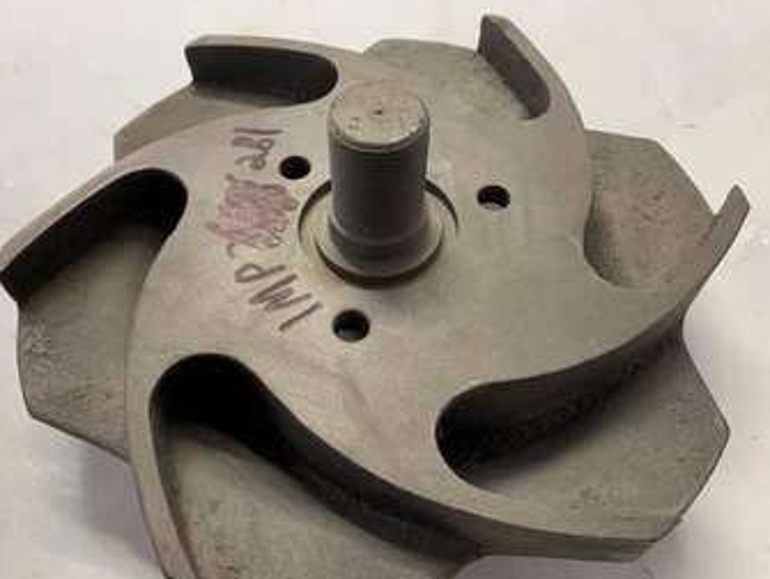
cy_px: 315
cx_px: 363
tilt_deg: -57.5
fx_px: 690
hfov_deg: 58.3
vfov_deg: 45.5
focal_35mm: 31
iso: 80
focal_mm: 4.25
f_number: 1.8
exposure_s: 1/121
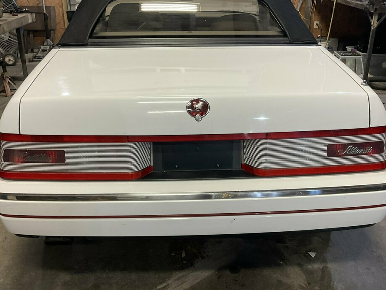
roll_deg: -1.7
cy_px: 138
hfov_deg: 49.0
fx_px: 424
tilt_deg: -23.9
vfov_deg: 37.7
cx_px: 198
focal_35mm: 38
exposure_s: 1/60
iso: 64
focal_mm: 3
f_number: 1.8
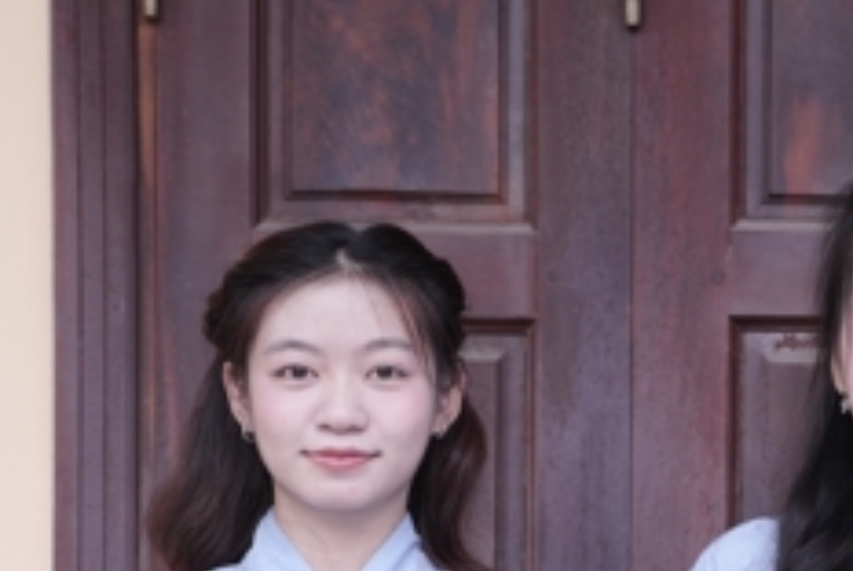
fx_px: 3369
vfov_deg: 9.6
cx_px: 945
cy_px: 664
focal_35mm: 142
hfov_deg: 14.1
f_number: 3.5
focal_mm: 51
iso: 250
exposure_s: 1/250
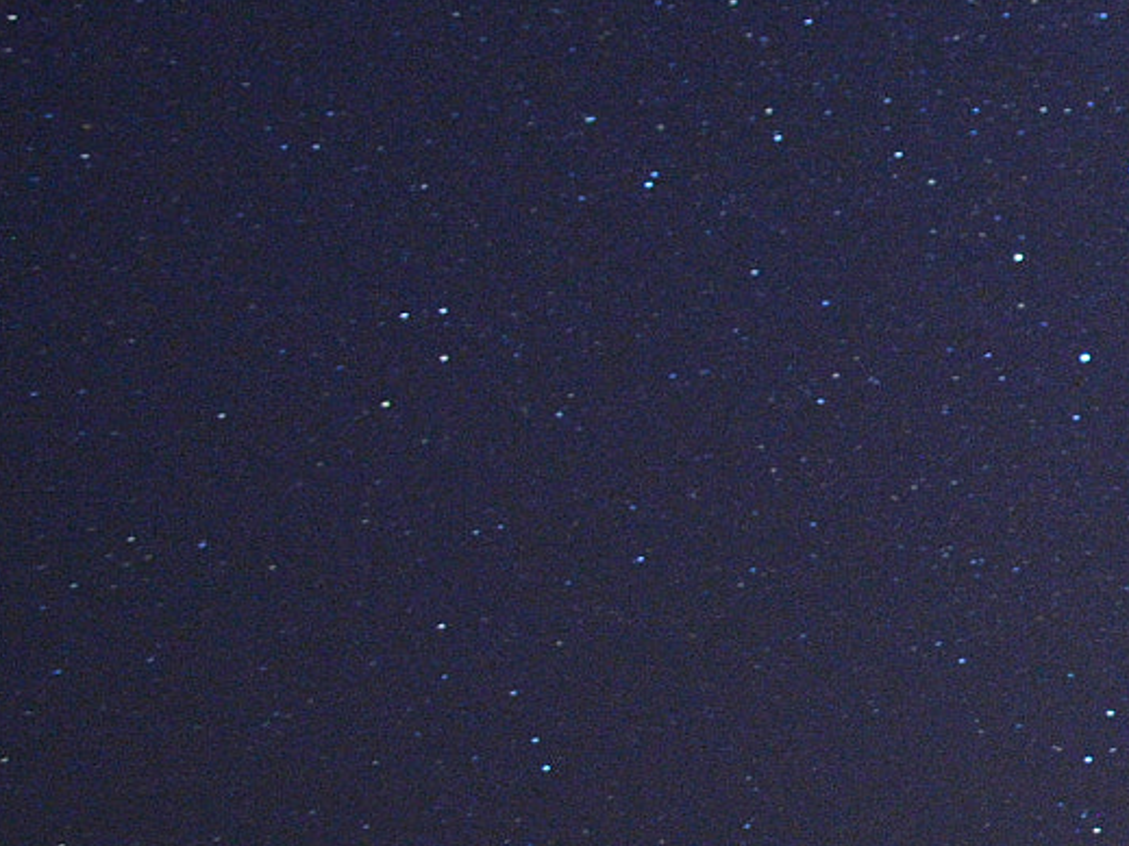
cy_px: 494
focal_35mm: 80
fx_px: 2609
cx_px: 1677
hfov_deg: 20.9
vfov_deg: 18.4
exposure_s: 25
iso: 3200
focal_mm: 18
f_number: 3.5
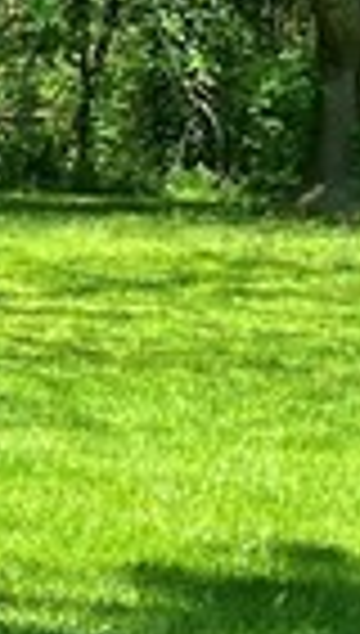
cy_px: 67
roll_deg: -2.1
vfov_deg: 10.4
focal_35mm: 205
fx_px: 3456
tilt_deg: +0.6
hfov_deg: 5.3
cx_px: -1066
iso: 50
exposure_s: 1/928
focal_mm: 5.1
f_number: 1.6
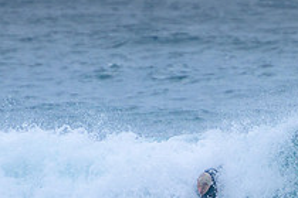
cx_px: 277
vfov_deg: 0.9
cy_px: 207
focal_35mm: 1519
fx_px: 12573
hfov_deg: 1.4
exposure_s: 1/2000
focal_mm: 400
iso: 500
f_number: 5.6
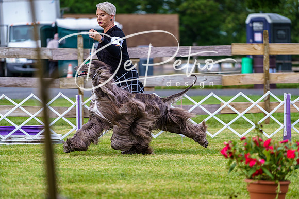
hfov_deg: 10.3
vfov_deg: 6.9
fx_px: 1661
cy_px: 100
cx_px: 150
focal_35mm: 200
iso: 250
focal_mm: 200
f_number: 4
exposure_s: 1/500
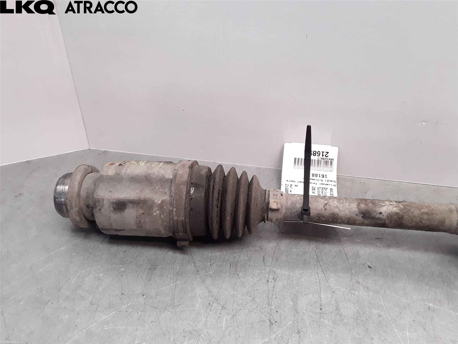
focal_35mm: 28
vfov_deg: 49.7
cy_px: 172
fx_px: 370
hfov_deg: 63.4
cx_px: 229
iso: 100
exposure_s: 1/112
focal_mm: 2.91
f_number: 1.9
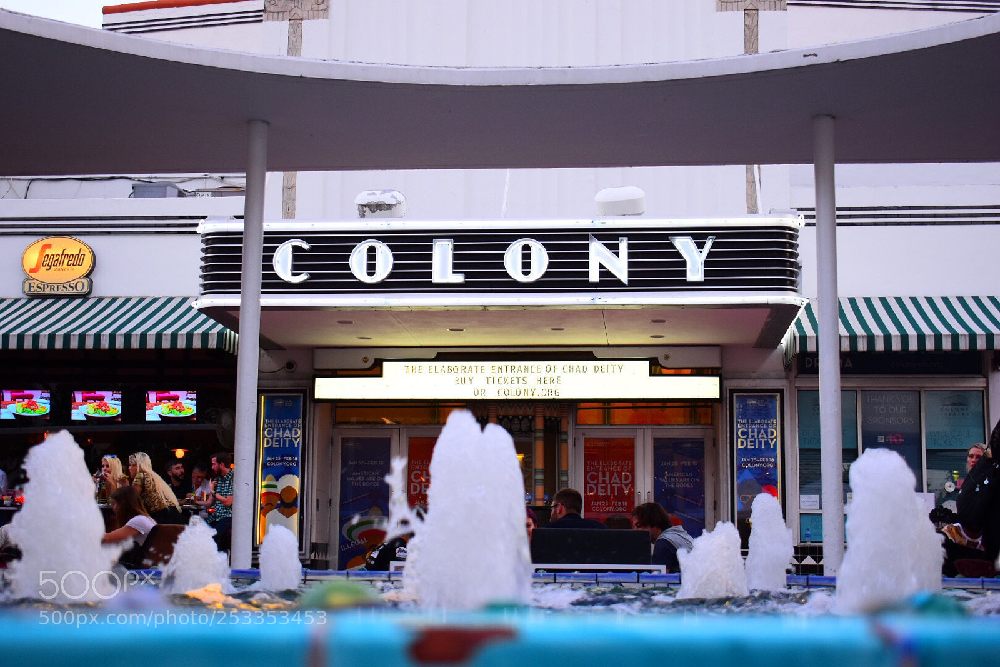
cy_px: 334
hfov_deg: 37.8
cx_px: 500
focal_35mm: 52
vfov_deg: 25.8
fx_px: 1458
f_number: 4.8
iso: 400
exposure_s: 1/100
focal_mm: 35
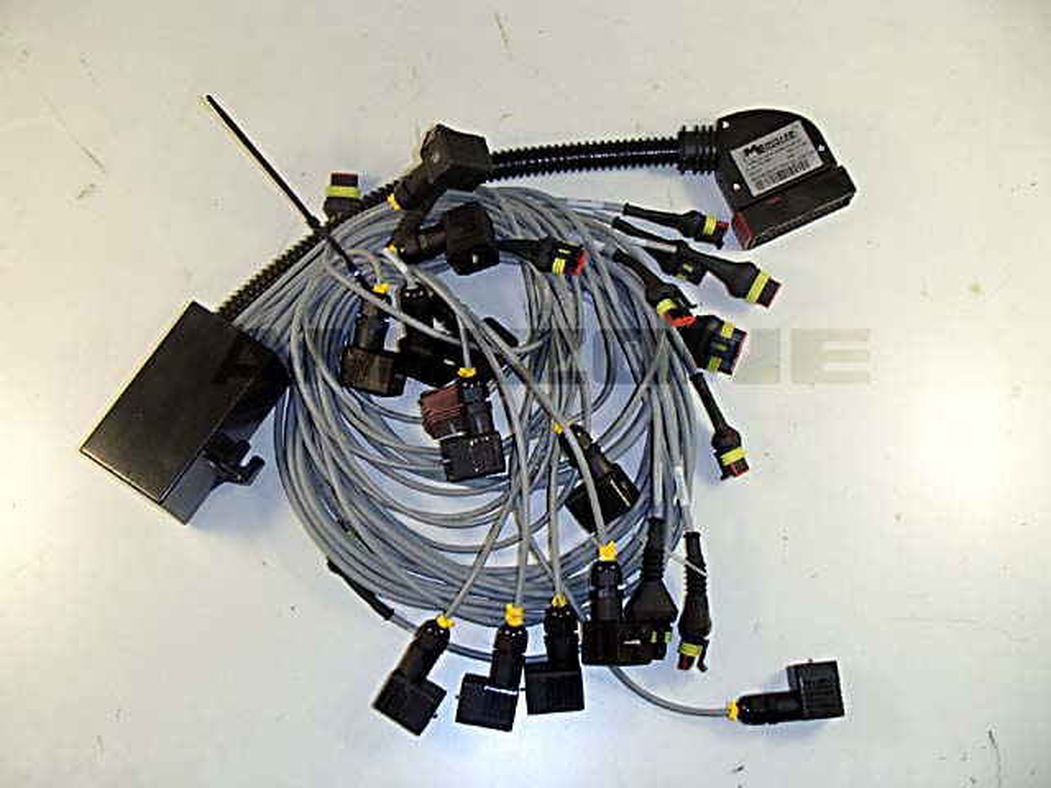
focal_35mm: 40
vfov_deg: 36.0
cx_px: 526
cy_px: 394
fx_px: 1214
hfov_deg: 46.8
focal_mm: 7.28
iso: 200
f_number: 4.7
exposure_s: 1/60
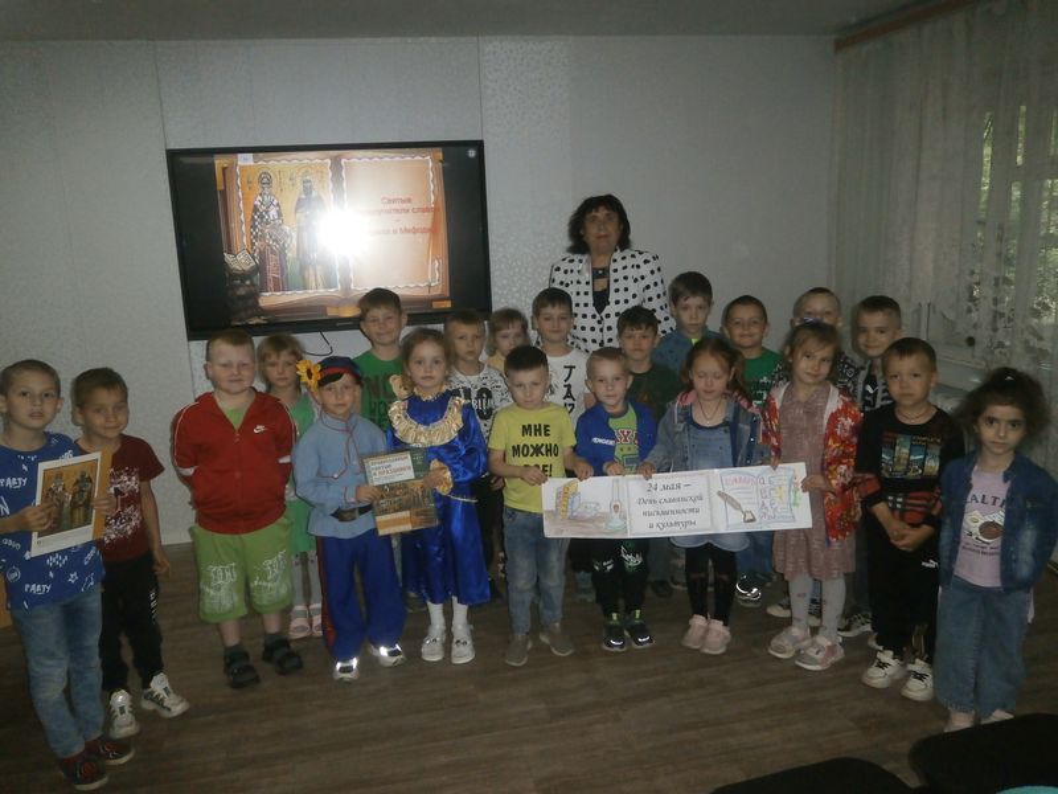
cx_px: 529
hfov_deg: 67.3
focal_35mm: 26
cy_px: 397
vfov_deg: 53.1
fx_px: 795
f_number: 2.8
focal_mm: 4.7
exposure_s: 1/250
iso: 400
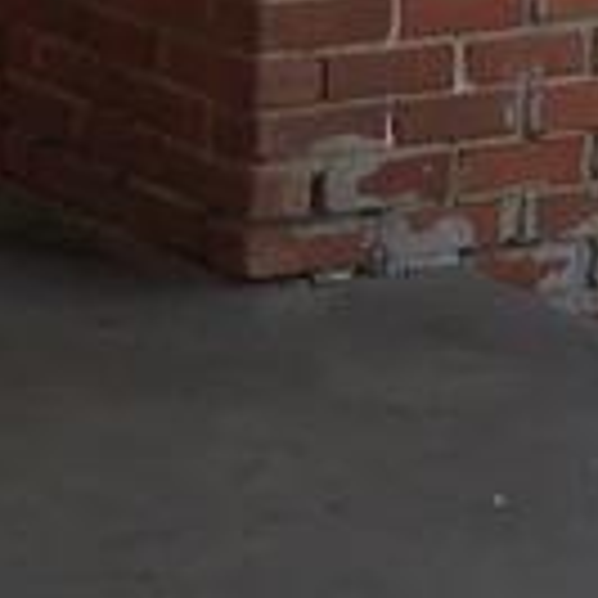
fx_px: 3186
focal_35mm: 163
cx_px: 207
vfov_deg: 10.1
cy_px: -513
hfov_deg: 10.7
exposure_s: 1/250
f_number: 3.3
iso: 125
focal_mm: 4.3
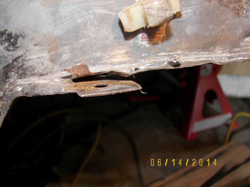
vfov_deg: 39.7
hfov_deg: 51.4
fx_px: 260
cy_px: 94
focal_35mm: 36
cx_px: 125
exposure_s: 1/30
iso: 100
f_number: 2.8
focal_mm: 6
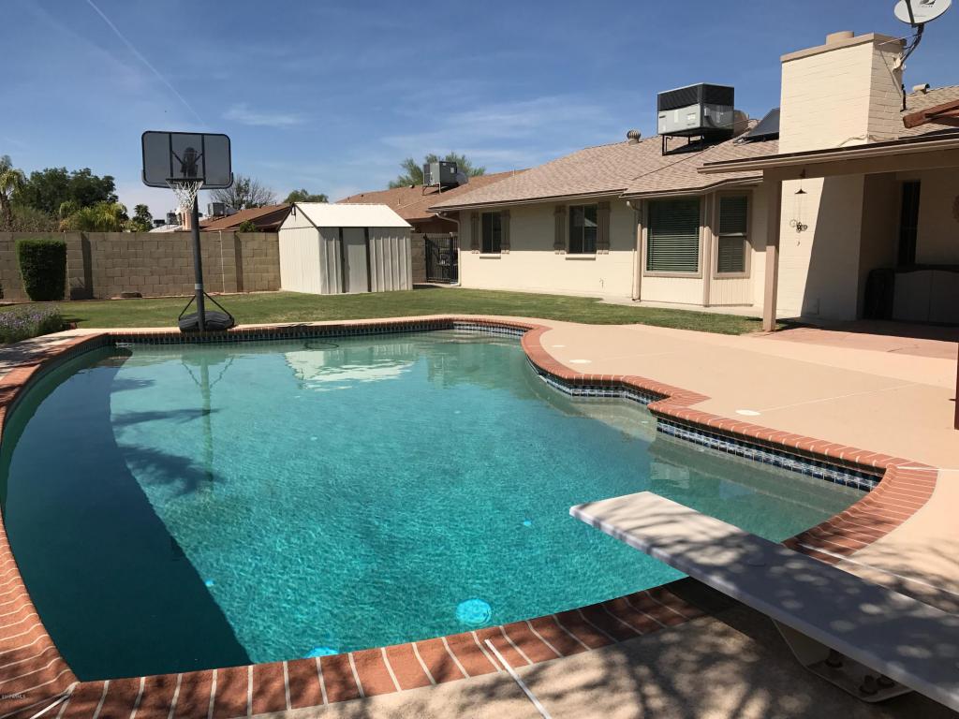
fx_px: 776
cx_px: 480
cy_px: 360
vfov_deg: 49.7
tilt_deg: -7.6
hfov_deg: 63.4
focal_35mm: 28
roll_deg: +0.5
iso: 20
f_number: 1.8
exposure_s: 1/5319
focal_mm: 3.99
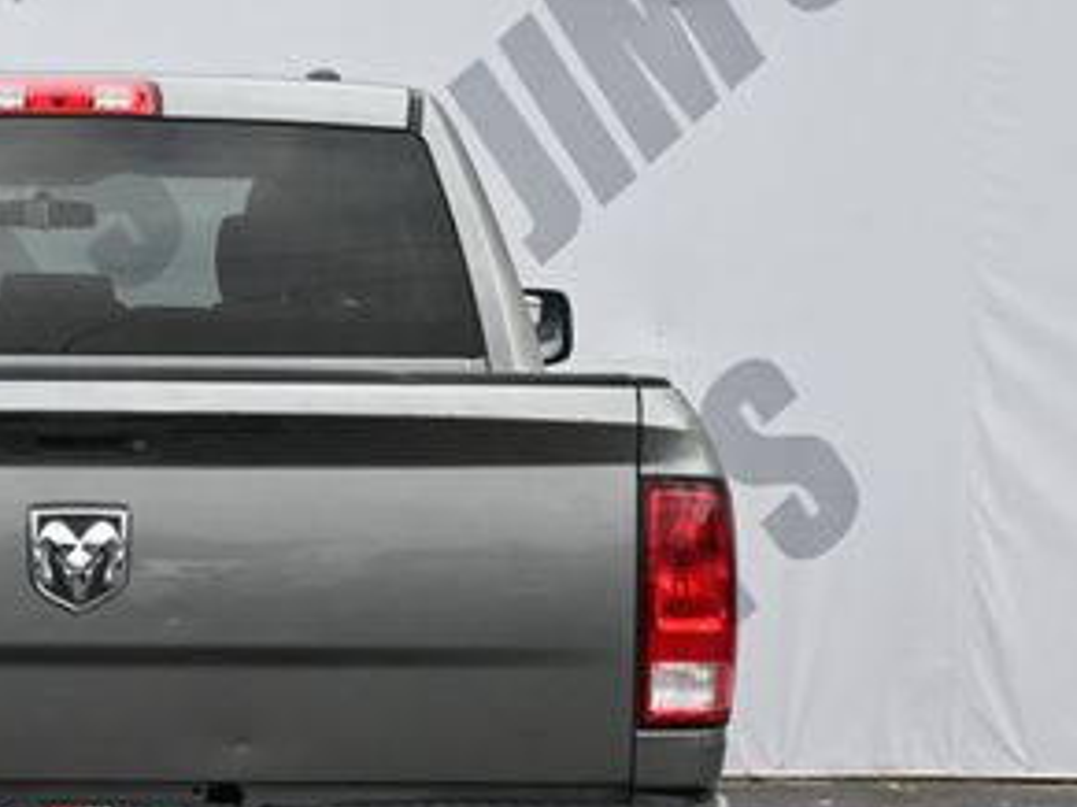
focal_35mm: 130
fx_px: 4045
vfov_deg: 11.4
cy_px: 546
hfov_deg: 15.0
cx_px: 74
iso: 250
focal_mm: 41
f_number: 5.6
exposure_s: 1/250
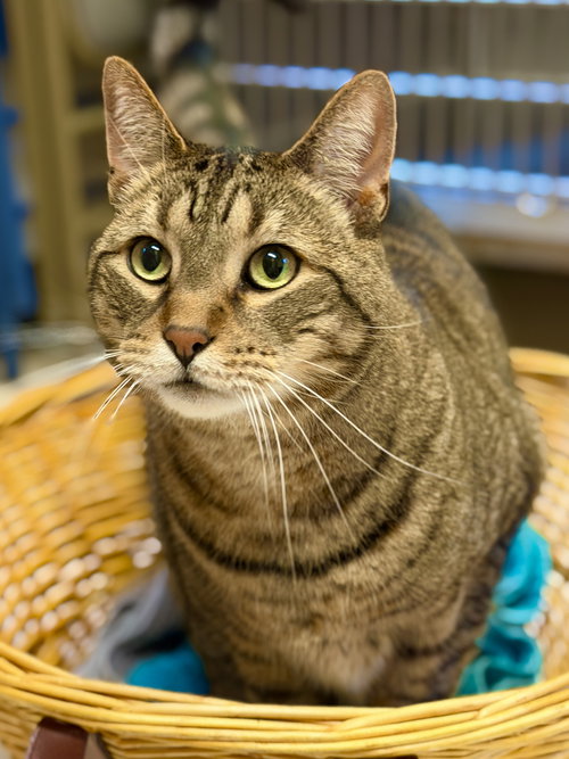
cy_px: 380
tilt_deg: -17.8
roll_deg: -1.7
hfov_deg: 30.3
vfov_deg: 39.7
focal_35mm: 48
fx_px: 1052
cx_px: 284
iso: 200
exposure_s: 1/40
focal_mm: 6.76
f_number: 1.78
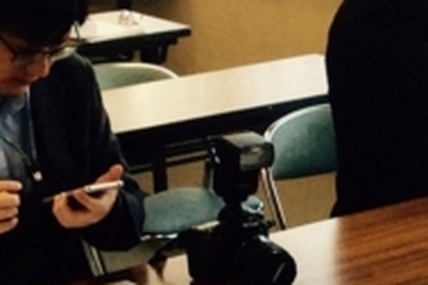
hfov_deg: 14.5
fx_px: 1676
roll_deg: +1.2
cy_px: 233
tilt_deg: -19.5
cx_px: 236
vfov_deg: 9.7
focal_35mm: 141
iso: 50
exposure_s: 1/120
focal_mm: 3.3
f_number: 2.4
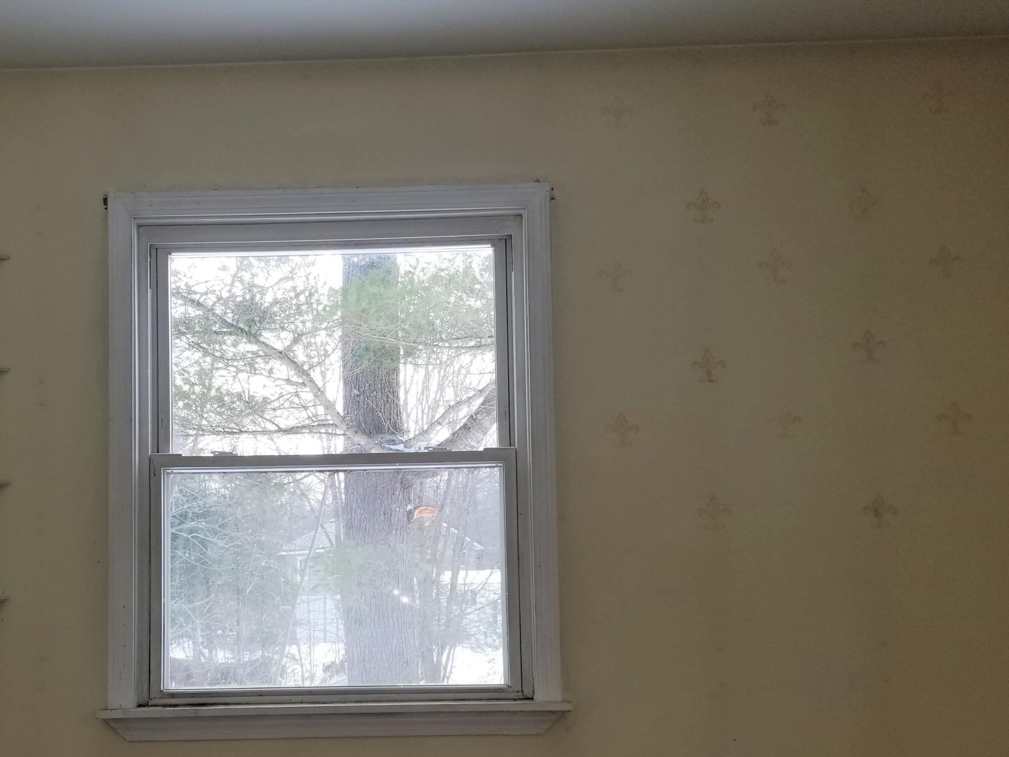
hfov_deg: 47.2
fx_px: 1137
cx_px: 350
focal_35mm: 39
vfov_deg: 36.4
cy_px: 514
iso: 50
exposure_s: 1/195
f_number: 1.7
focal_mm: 4.25
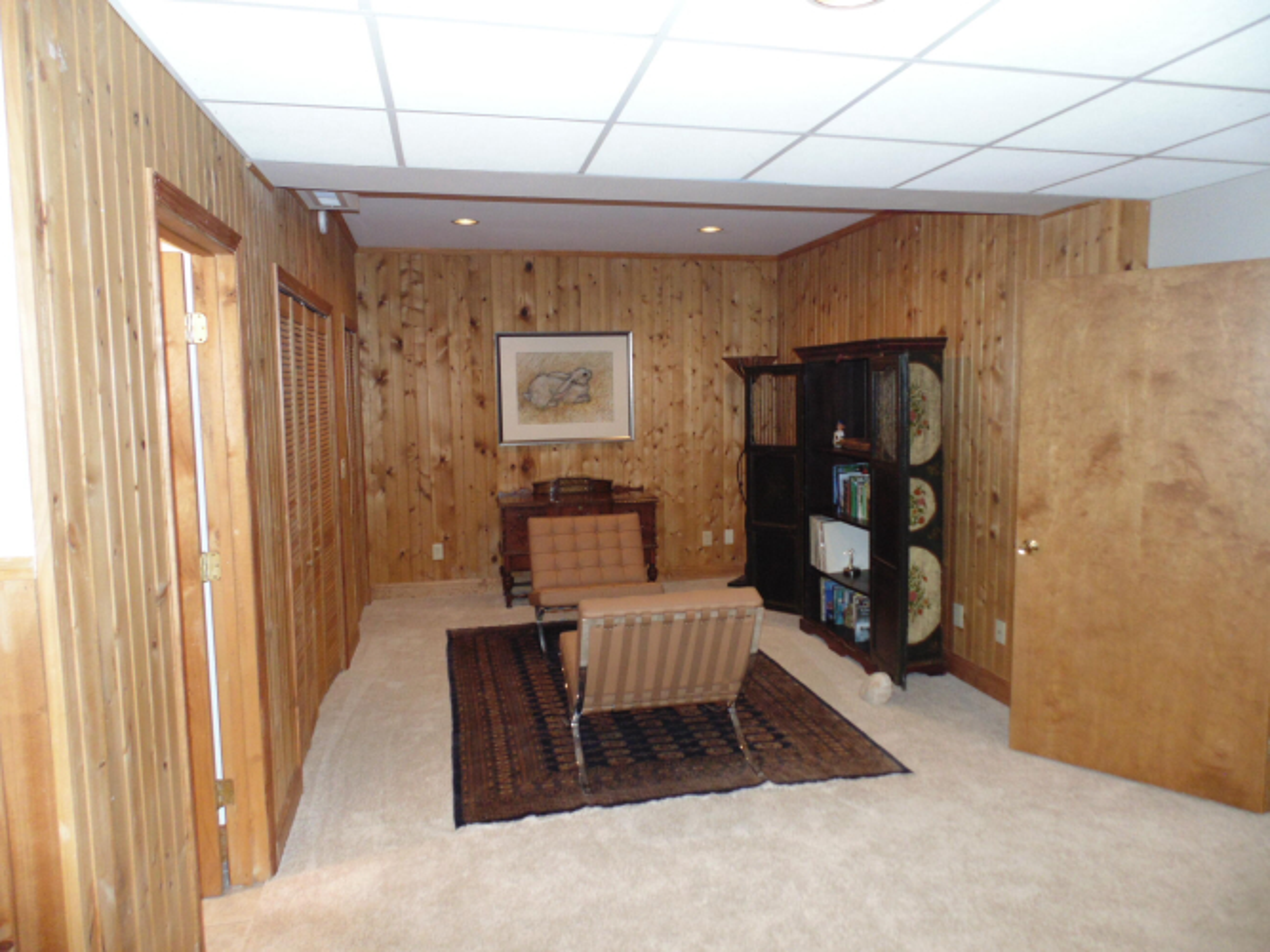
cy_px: 476
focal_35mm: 22
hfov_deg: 76.4
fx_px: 807
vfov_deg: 61.1
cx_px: 635
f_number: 3.1
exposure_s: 1/30
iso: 250
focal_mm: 4
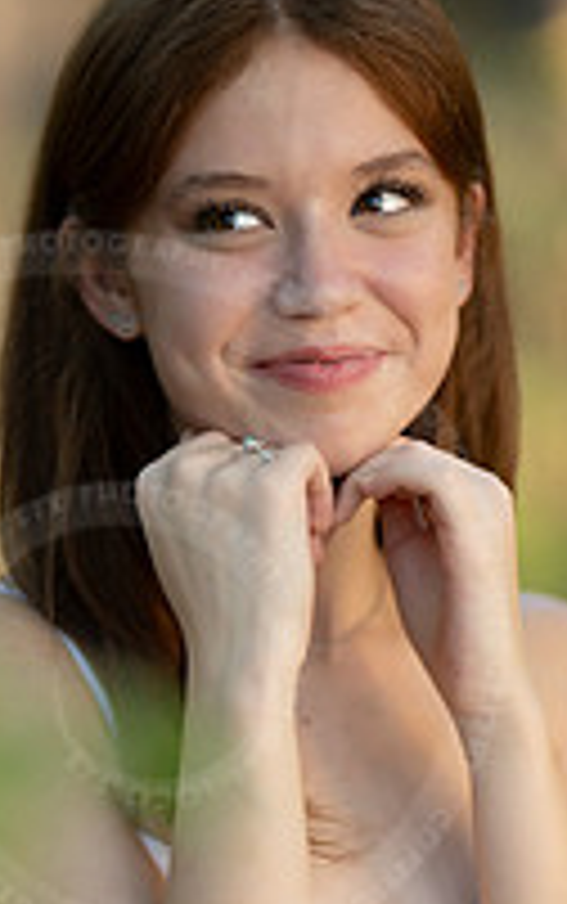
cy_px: 778
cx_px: 198
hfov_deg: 6.8
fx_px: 4786
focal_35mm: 194
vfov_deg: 10.7
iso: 160
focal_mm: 85
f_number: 1.2
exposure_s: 1/320
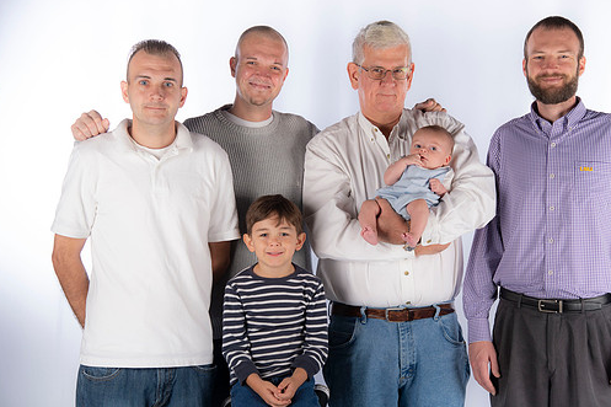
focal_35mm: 77
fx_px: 1306
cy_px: 213
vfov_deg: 17.7
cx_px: 338
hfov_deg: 26.3
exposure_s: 1/200
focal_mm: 66
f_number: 5.6
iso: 100
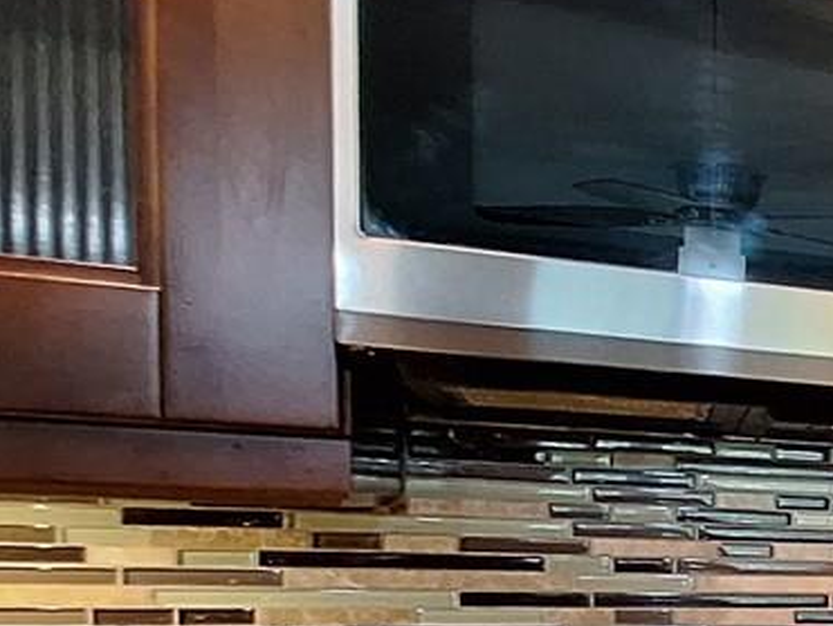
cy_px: 597
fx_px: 1349
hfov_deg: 20.6
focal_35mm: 56
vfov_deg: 25.1
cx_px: 1578
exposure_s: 1/24
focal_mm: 1.74
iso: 160
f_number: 2.2
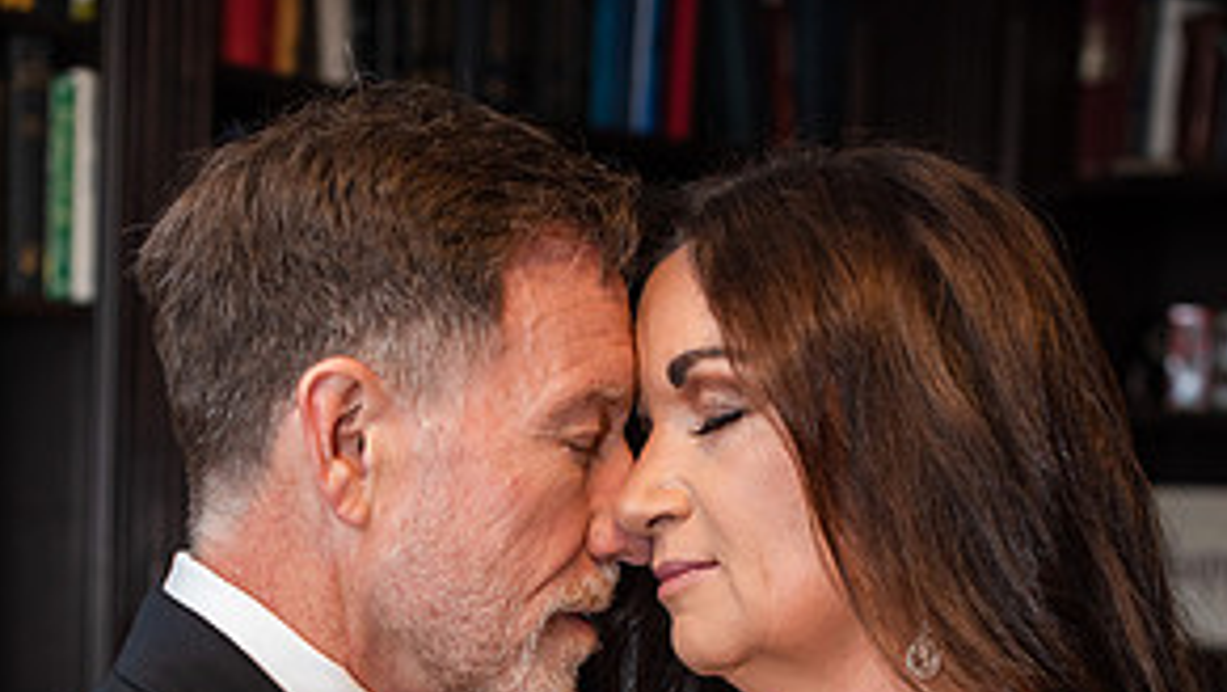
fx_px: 2637
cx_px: 611
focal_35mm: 81
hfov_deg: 26.2
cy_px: 928
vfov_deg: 14.3
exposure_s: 1/200
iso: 640
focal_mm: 50
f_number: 3.2
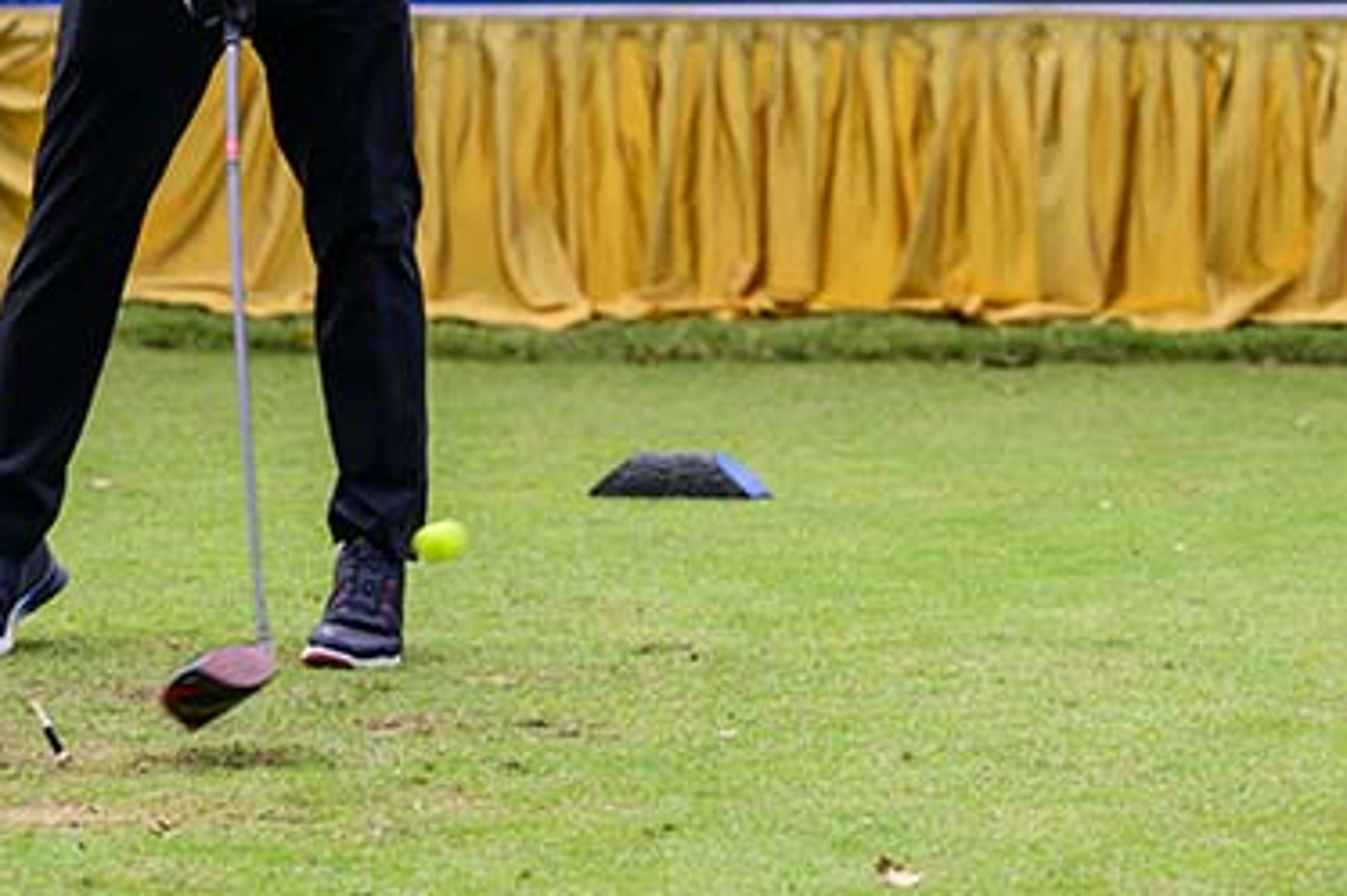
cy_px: -227
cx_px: 717
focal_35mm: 231
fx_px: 8639
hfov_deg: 8.9
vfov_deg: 5.9
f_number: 2.8
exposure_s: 1/1600
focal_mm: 90
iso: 280
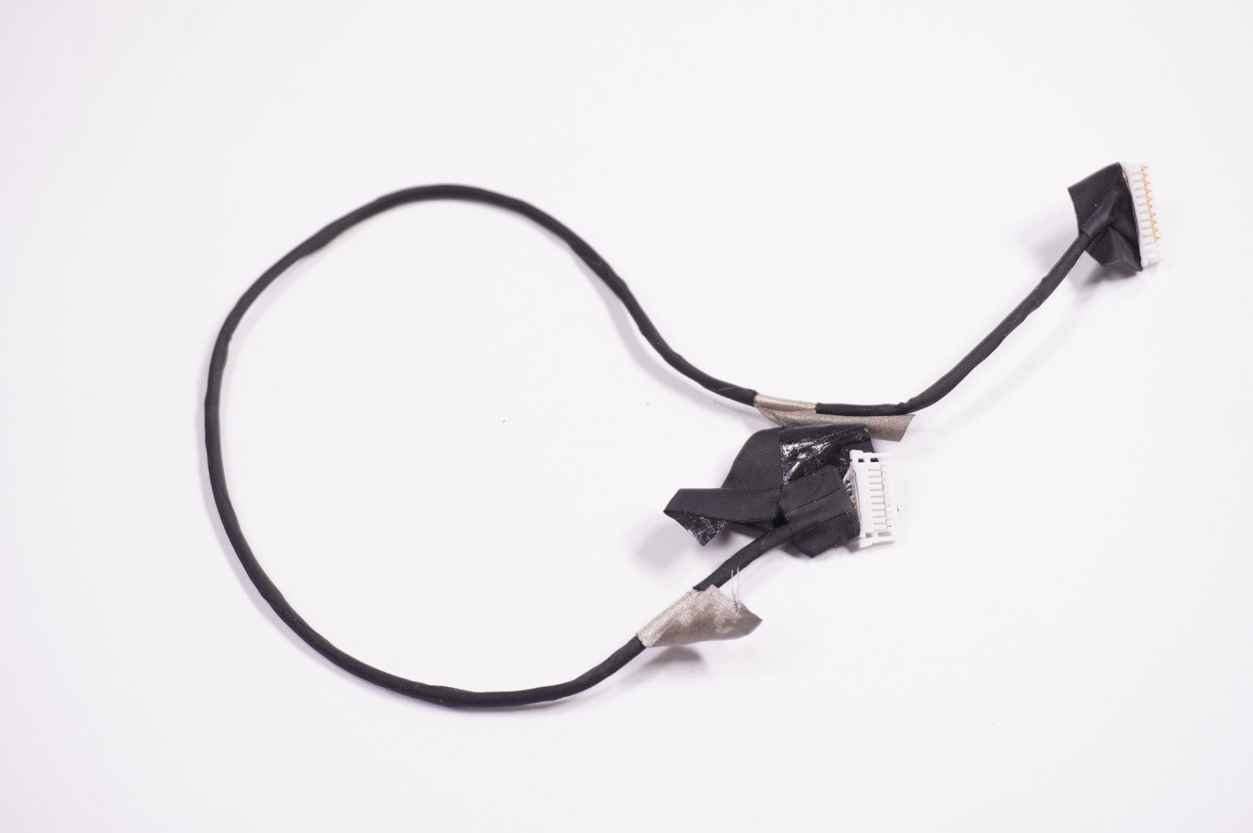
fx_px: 2034
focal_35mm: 58
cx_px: 626
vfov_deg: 23.1
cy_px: 416
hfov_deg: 34.2
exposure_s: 1/160
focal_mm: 39
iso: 320
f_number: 5.6
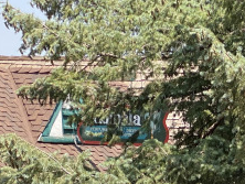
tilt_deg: -8.6
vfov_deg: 7.7
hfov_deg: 10.1
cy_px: 320
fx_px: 1325
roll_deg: -1.0
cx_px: 401
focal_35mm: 187
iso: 20
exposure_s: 1/424
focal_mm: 6
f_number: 2
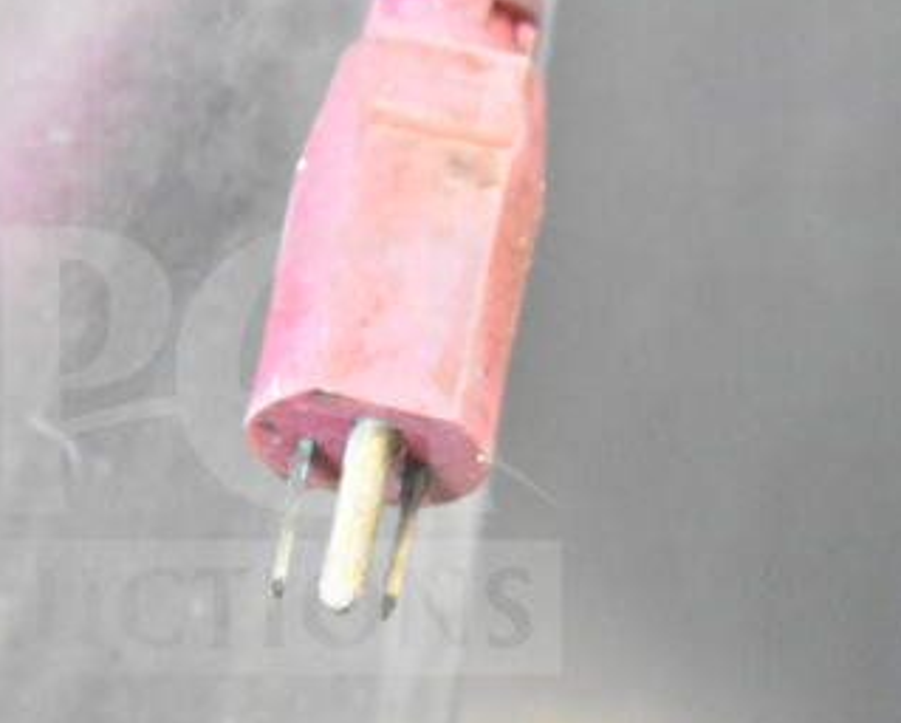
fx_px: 3949
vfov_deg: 10.5
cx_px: 243
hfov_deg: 13.0
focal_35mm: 148
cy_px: 450
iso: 20000
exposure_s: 1/100
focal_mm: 55
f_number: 5.6
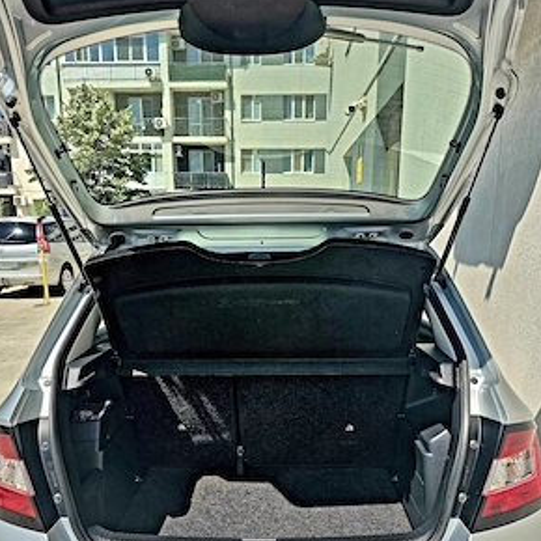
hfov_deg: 57.3
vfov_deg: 56.7
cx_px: 270
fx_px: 495
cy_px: 334
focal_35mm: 28
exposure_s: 1/1667
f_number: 1.8
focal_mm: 5.4
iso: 25
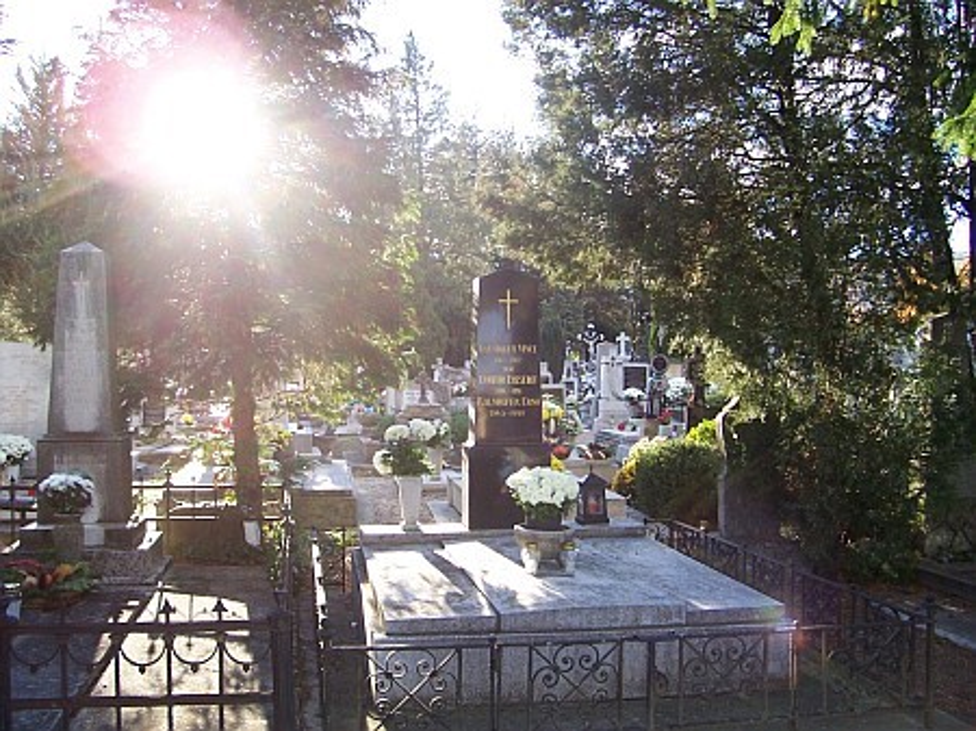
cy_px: 366
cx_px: 488
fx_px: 958
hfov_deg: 54.0
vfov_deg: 41.8
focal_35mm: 34
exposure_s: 1/180
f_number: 2.7
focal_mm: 5.6
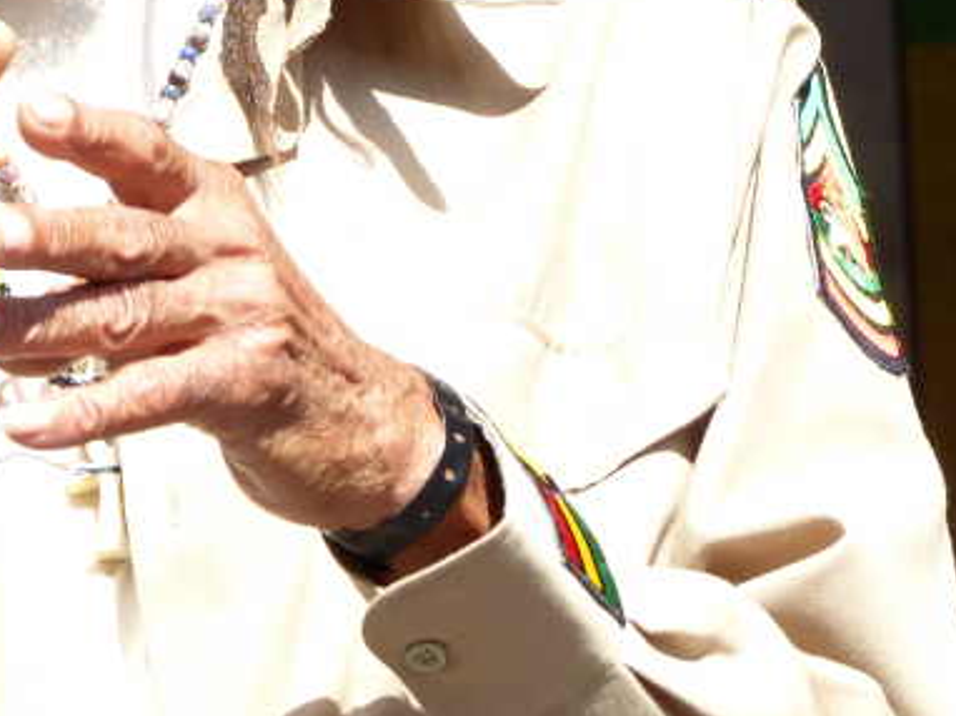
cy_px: -220
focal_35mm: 511
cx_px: -185
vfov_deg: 2.9
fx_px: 14104
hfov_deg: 3.9
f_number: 4
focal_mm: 35.1
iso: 100
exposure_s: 1/250
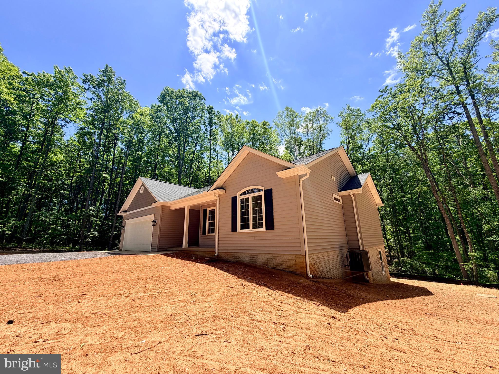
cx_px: 250
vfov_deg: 85.7
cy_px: 187
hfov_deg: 102.1
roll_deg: +2.6
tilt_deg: +16.3
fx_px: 202
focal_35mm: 14
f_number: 2.2
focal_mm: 2.22
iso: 25
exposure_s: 1/853
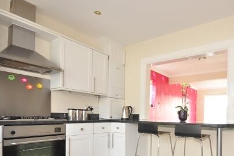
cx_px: 161
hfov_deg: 73.2
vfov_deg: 52.7
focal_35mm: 23
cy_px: 117
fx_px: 149
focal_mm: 10
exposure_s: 1/2
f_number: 11
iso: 200
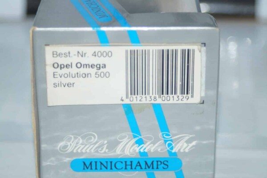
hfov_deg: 17.1
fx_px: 890
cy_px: 89
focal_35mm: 120
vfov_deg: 11.4
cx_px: 134
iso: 320
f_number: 5.6
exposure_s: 1/125
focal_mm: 80
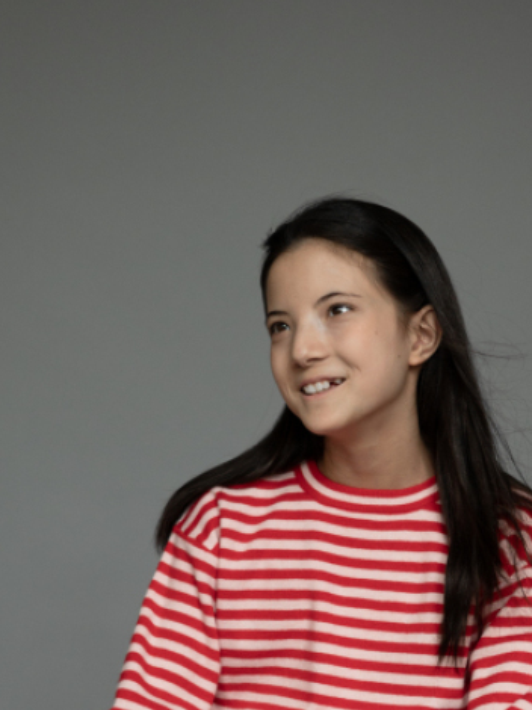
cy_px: 891
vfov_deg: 15.4
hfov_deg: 12.0
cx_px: 280
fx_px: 2523
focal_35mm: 123
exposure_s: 1/800
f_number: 2.2
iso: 400
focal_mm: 50
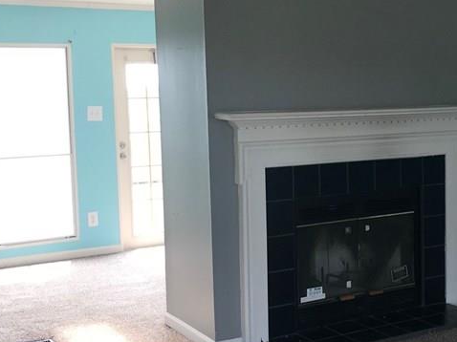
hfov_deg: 31.7
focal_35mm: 60
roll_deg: +0.8
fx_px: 792
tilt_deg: -5.8
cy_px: 167
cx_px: 337
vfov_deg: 24.4
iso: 32
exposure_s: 1/92
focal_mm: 3.99
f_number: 1.8
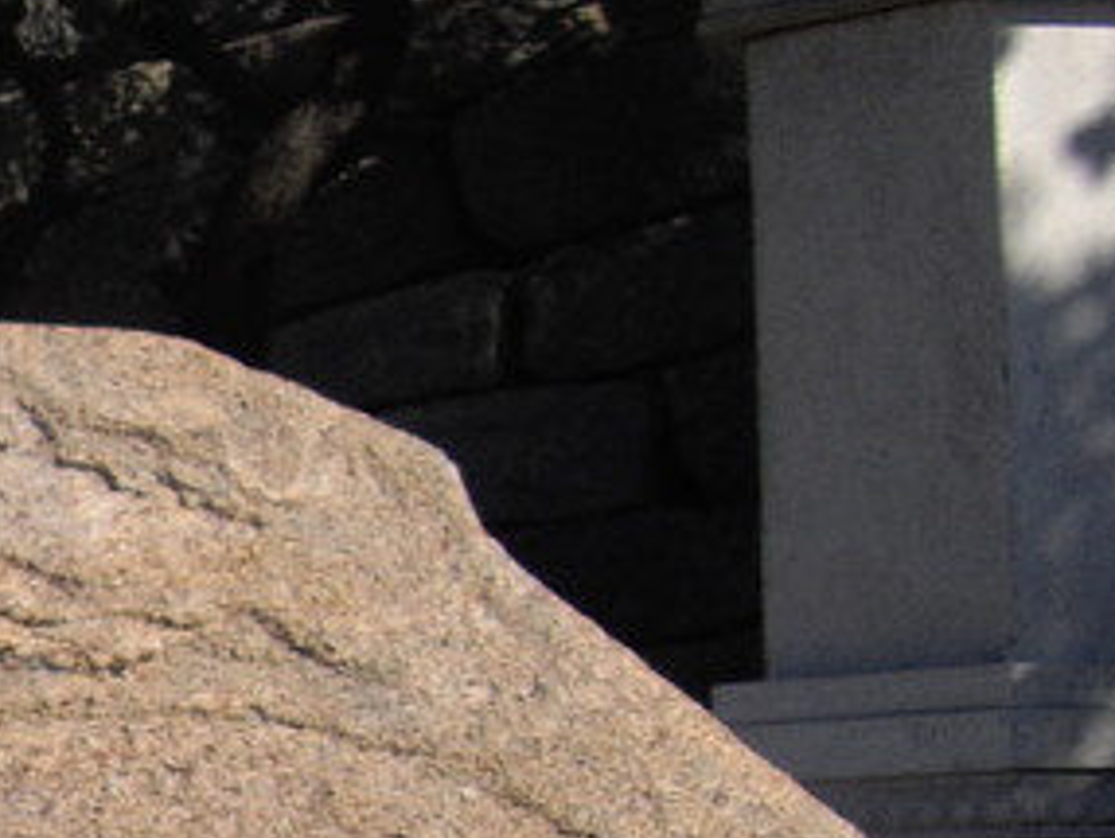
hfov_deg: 10.6
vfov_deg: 8.6
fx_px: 5480
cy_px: 1216
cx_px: -1134
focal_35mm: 170
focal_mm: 7.9
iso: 64
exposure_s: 1/125
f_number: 8
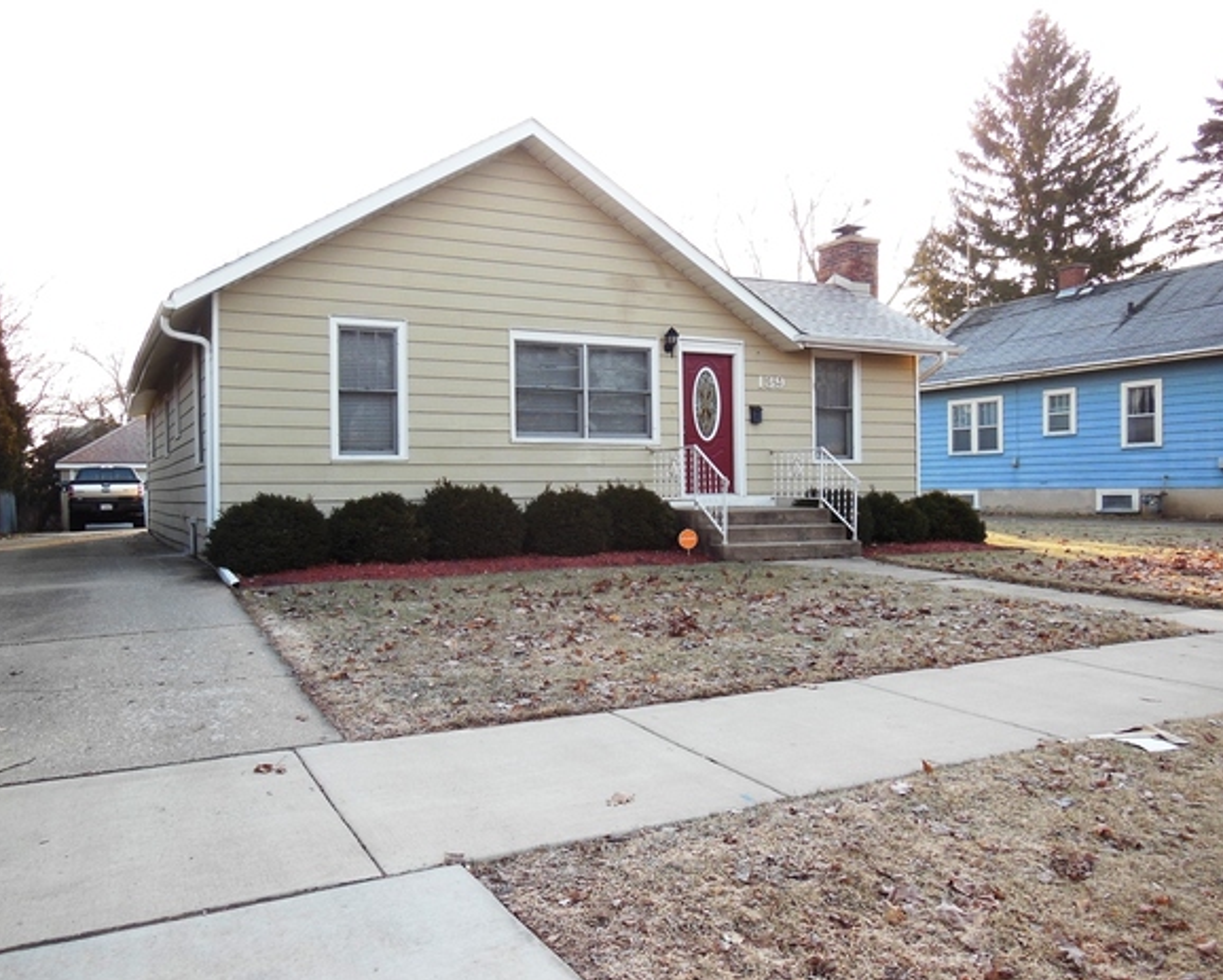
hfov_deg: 63.9
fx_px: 978
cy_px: 489
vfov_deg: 53.2
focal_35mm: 27
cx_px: 559
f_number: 3.5
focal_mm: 4.5
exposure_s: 1/100
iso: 125
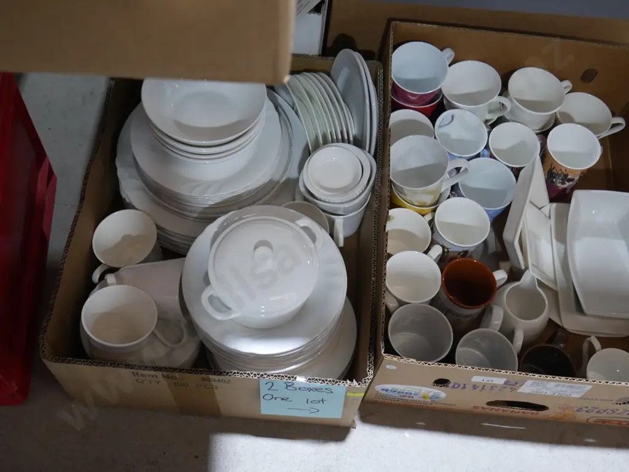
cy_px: 236
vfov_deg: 34.4
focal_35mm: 42
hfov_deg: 44.8
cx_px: 314
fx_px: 764
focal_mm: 21
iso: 800
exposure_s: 1/60
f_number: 4.6
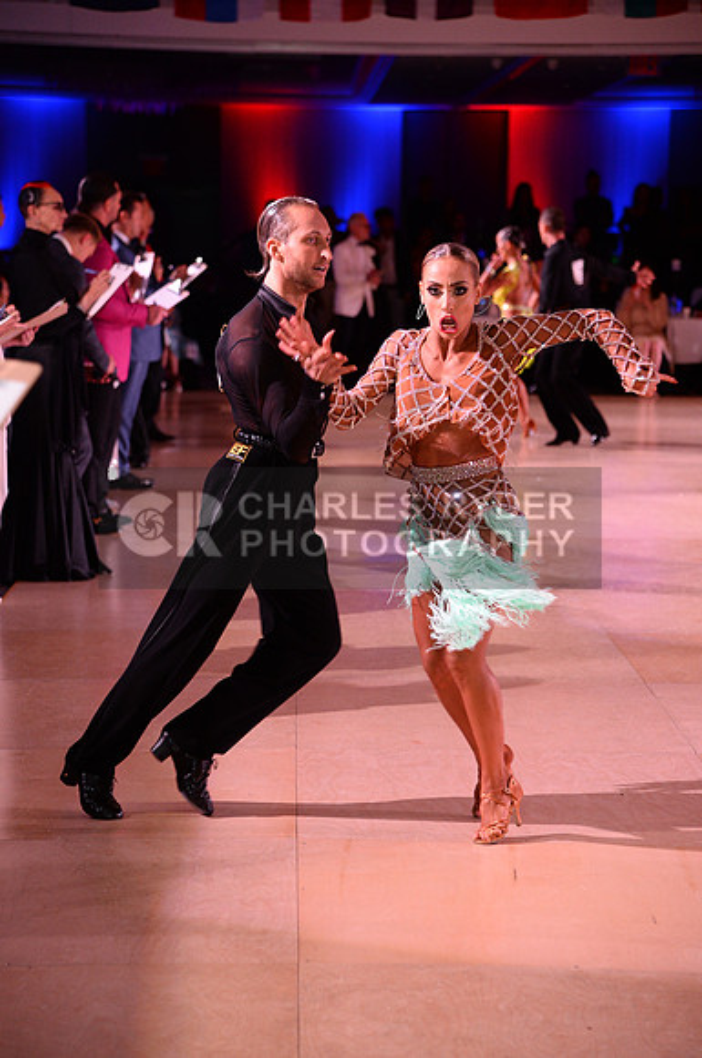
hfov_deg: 13.9
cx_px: 351
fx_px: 2875
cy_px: 529
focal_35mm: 98
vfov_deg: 20.8
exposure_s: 1/250
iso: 2500
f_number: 4.5
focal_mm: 98
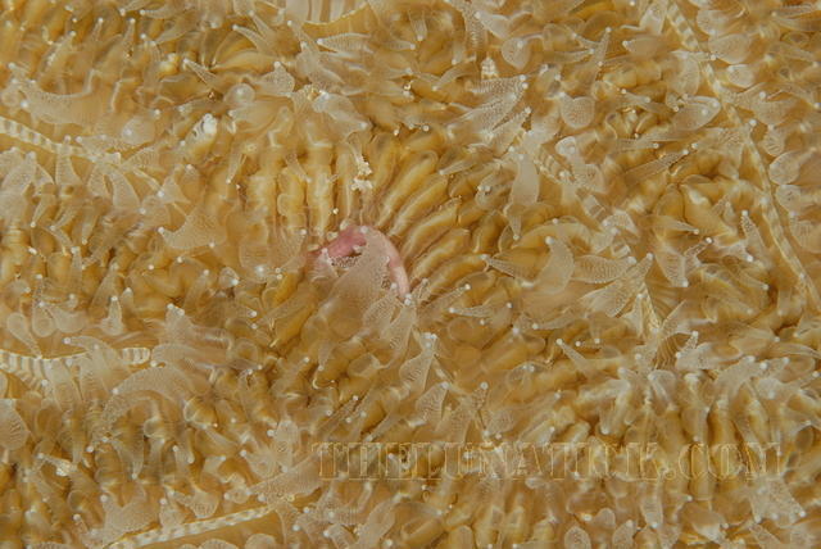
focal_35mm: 158
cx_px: 410
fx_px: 3595
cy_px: 274
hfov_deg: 13.0
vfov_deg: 8.7
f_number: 22
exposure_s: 1/250
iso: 100
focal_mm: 105
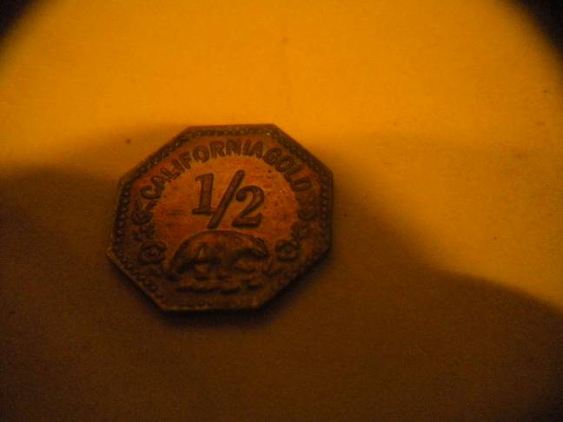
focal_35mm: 35
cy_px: 211
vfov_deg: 40.7
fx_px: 569
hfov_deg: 52.6
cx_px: 282
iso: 800
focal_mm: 6.3
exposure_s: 1/30
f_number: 4.6
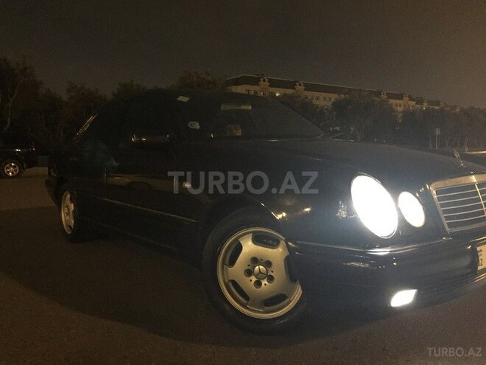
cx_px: 243
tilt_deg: -5.5
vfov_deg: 48.2
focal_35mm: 29
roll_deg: +0.9
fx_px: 407
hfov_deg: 61.7
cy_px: 182
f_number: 2.2
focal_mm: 4.15
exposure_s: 1/17
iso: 1000
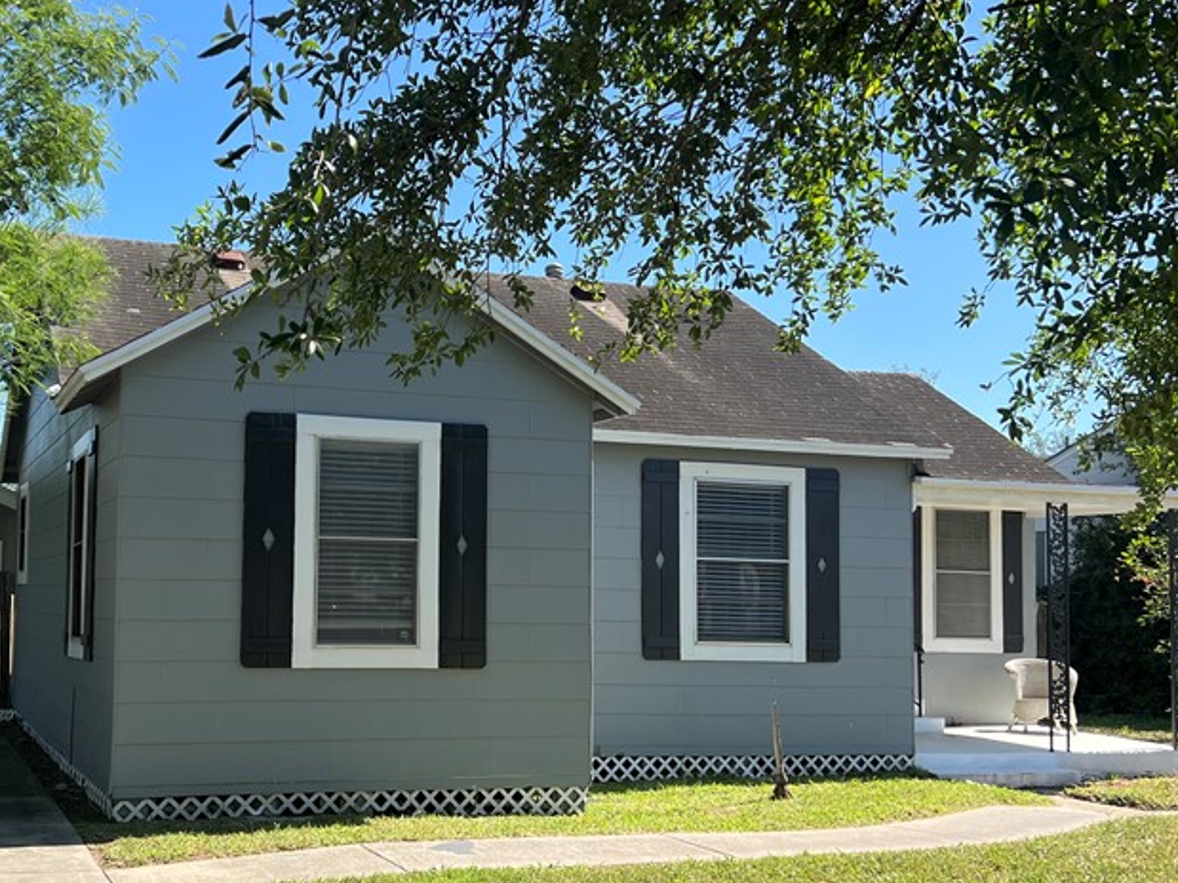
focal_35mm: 43
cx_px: 358
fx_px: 1463
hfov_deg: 43.0
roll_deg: -0.8
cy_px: 495
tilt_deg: +3.2
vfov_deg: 33.5
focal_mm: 5.7
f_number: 1.5
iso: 50
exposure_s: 1/1972
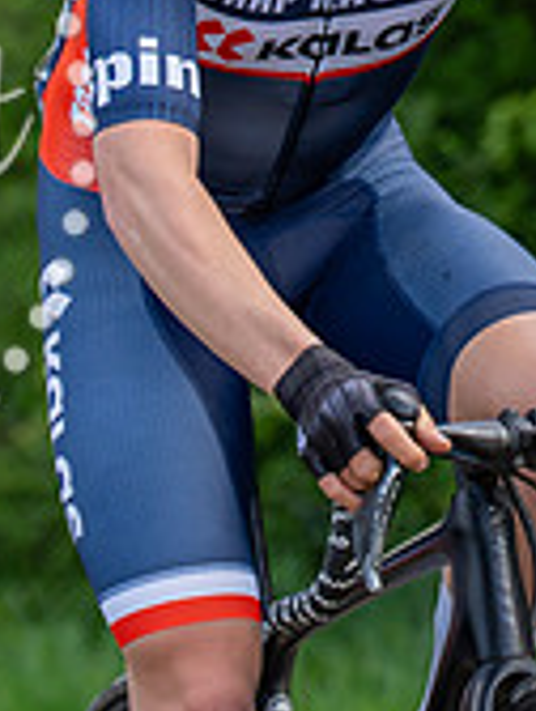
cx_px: 616
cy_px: -260
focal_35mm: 576
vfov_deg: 3.4
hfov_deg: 2.6
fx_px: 11847
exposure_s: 1/1000
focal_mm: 143
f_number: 3.5
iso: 500
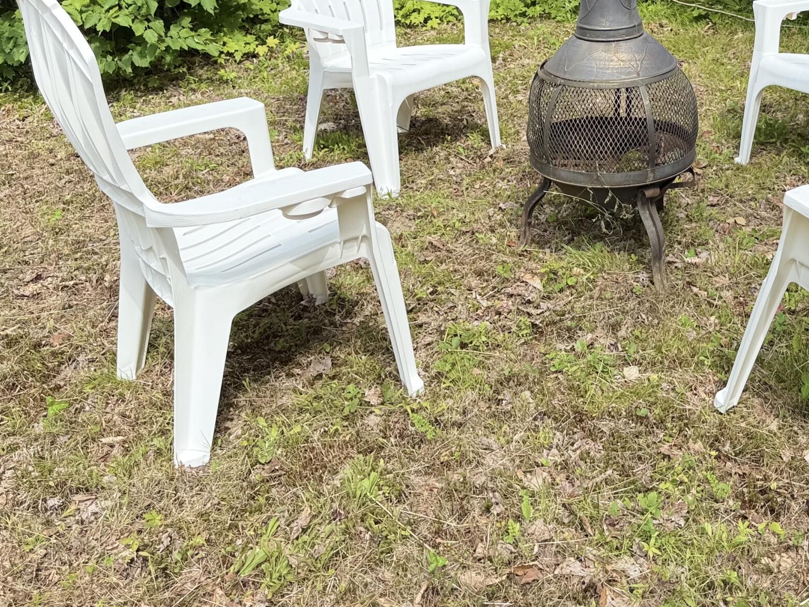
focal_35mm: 46
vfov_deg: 30.0
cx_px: 610
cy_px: 44
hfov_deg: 40.1
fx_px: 1075
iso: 80
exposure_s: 1/1618
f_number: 1.78
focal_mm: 6.76
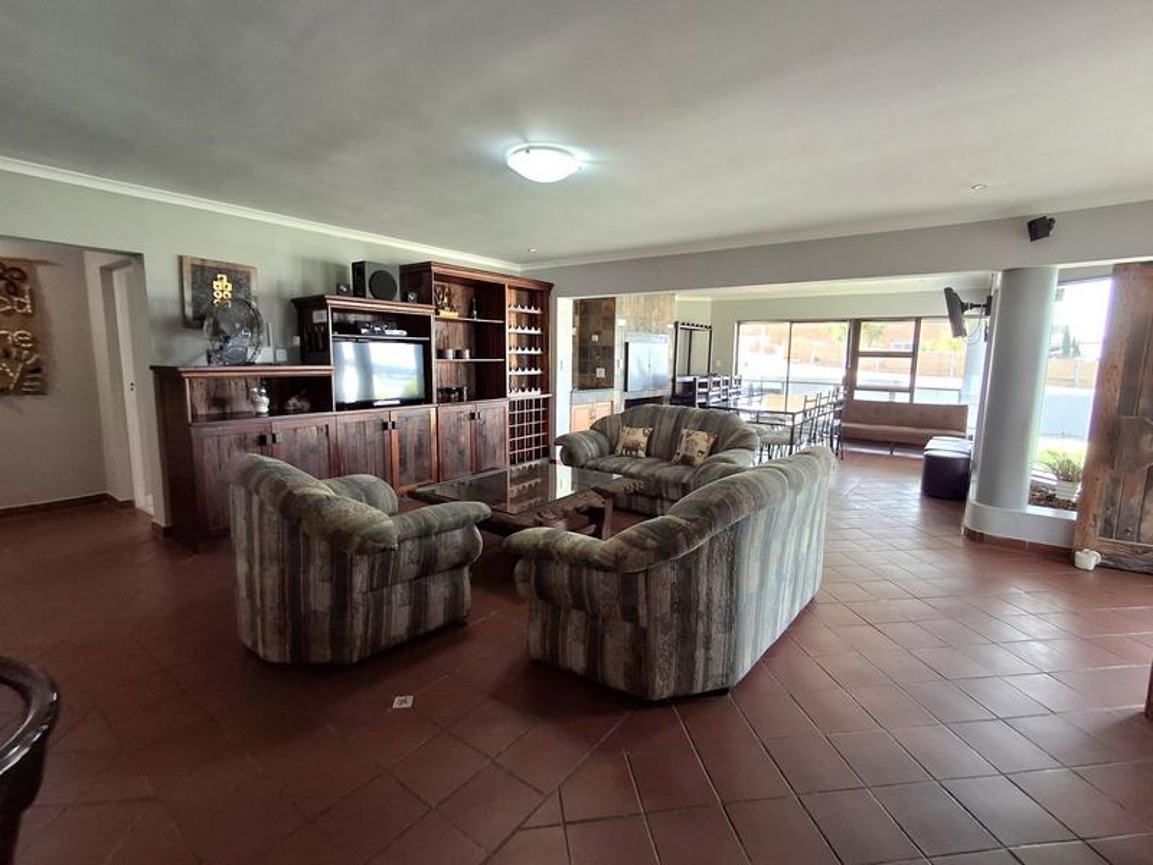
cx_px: 576
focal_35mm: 16
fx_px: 533
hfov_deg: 94.5
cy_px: 432
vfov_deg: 78.1
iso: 80
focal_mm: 1.64
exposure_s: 1/40
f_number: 2.2
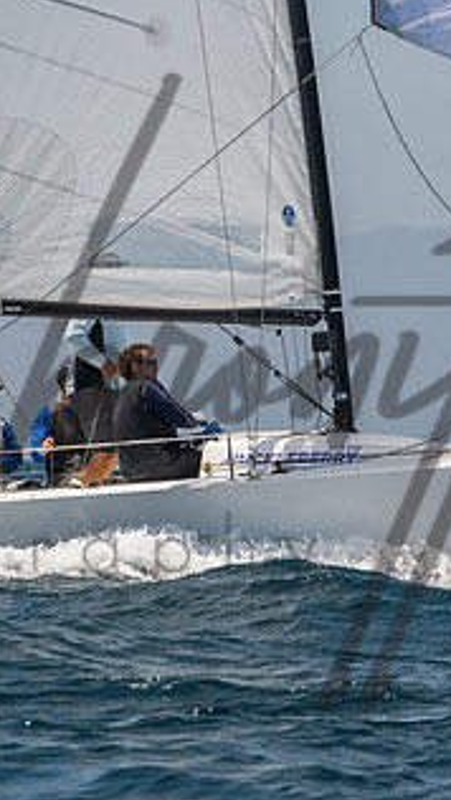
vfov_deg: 7.4
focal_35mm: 292
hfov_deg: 4.2
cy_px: 360
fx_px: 6201
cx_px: 185
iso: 640
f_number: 9
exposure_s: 1/640
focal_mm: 145
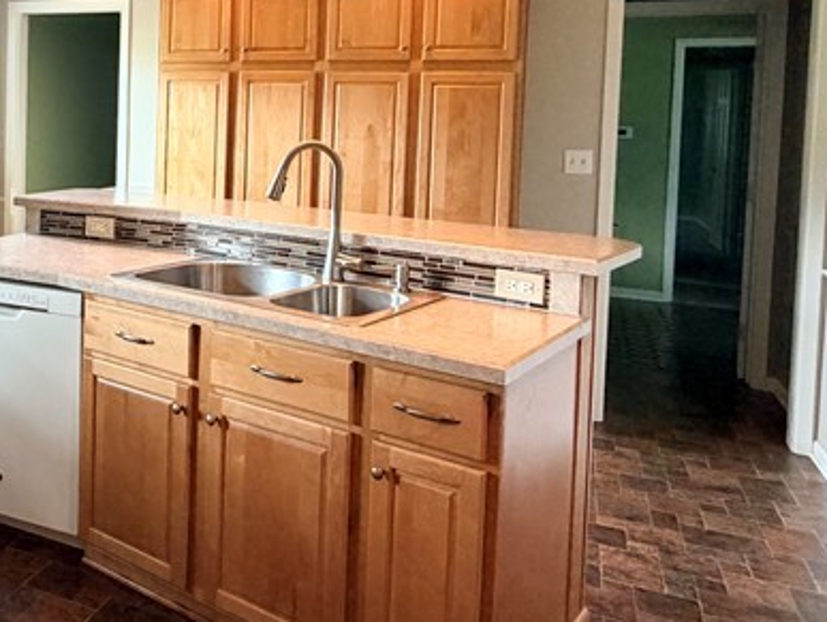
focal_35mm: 37
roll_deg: -0.7
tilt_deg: -1.4
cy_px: 147
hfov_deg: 45.8
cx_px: 96
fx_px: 885
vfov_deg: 37.7
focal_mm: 2.22
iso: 320
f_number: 2.2
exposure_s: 1/60
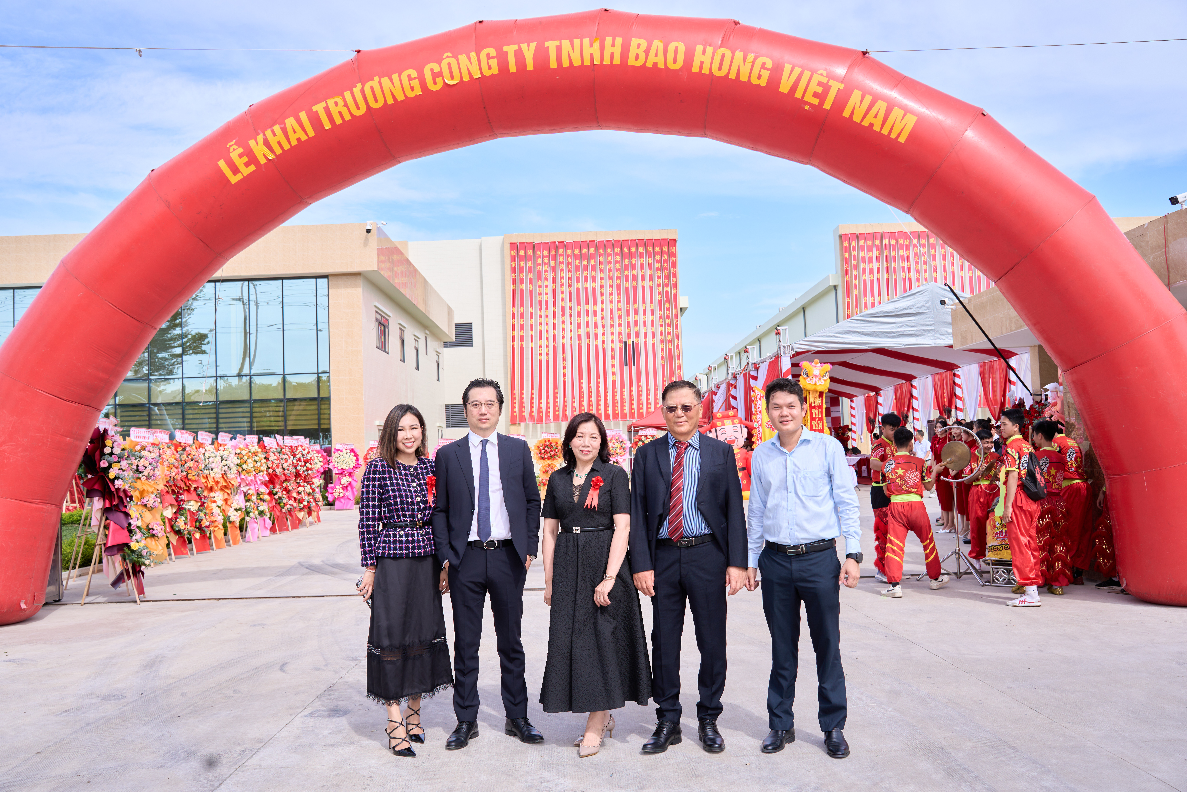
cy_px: 396
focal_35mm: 30
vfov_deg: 43.6
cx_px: 594
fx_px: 989
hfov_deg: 61.9
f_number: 6.3
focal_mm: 30
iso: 200
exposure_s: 1/500
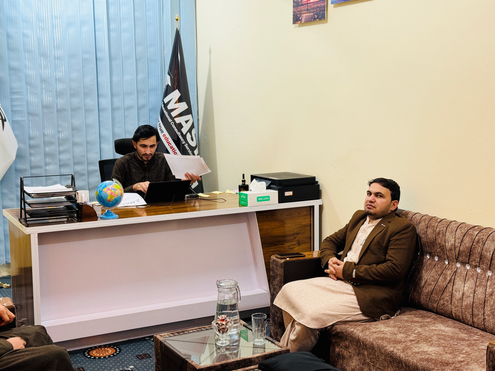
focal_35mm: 48
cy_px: 186
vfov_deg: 30.3
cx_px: 248
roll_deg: +1.3
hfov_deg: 39.7
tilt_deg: -7.5
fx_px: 686
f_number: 1.78
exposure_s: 1/50
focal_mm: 6.76
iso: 100
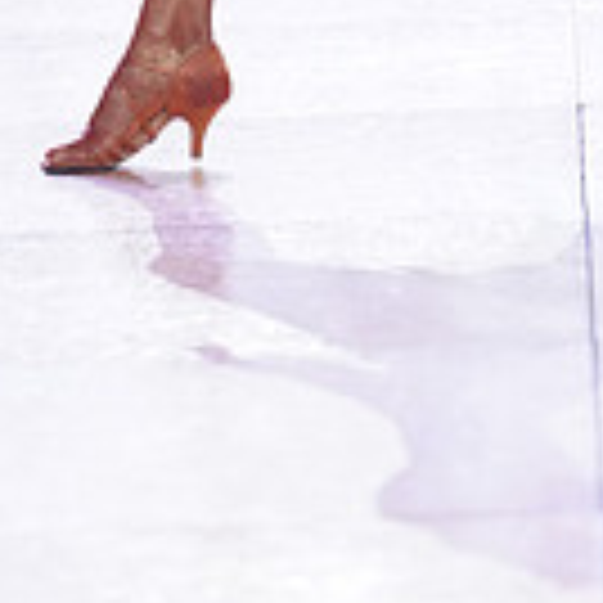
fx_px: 11450
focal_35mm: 581
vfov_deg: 3.0
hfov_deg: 3.0
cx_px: 461
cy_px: -531
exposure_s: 1/400
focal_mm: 158
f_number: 2.8
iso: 2000
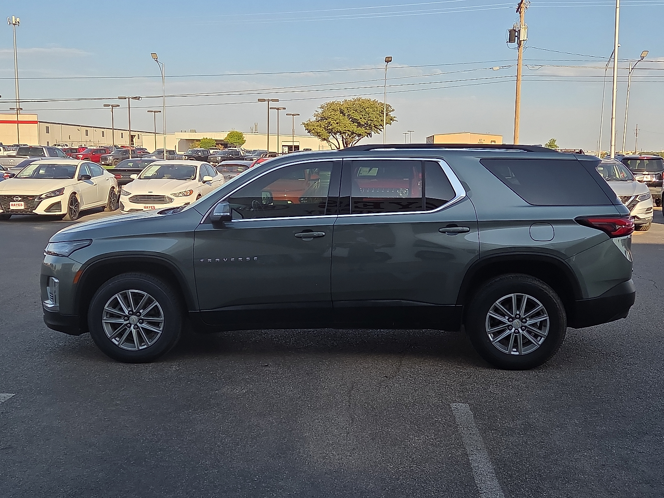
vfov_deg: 38.7
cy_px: 249
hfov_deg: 50.1
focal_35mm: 37
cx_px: 332
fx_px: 710
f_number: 1.8
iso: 25
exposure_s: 1/1250
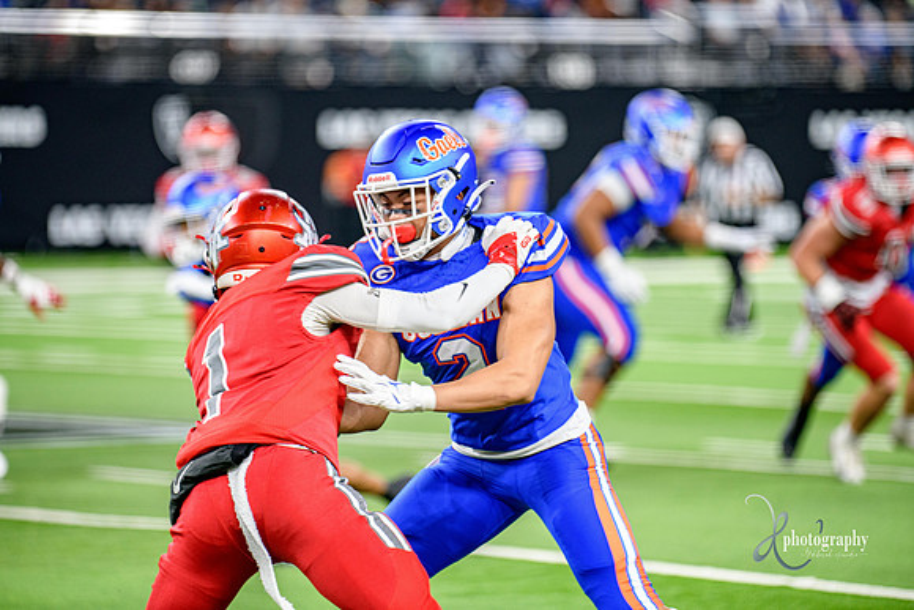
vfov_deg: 6.2
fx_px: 5587
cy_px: 305
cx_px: 457
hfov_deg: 9.4
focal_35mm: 220
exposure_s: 1/400
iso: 1250
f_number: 2.8
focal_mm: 220
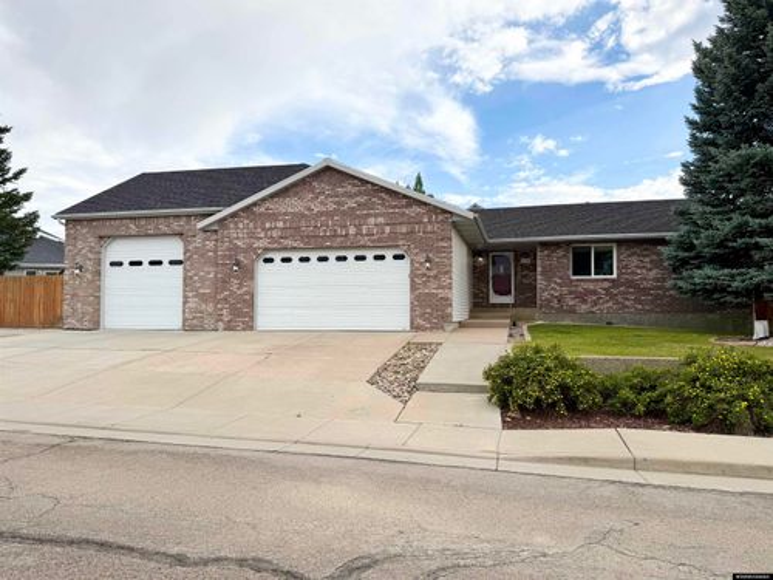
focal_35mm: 24
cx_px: 386
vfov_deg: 56.8
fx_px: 536
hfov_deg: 71.6
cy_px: 290
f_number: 1.78
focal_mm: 6.76
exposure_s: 1/2611
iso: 80
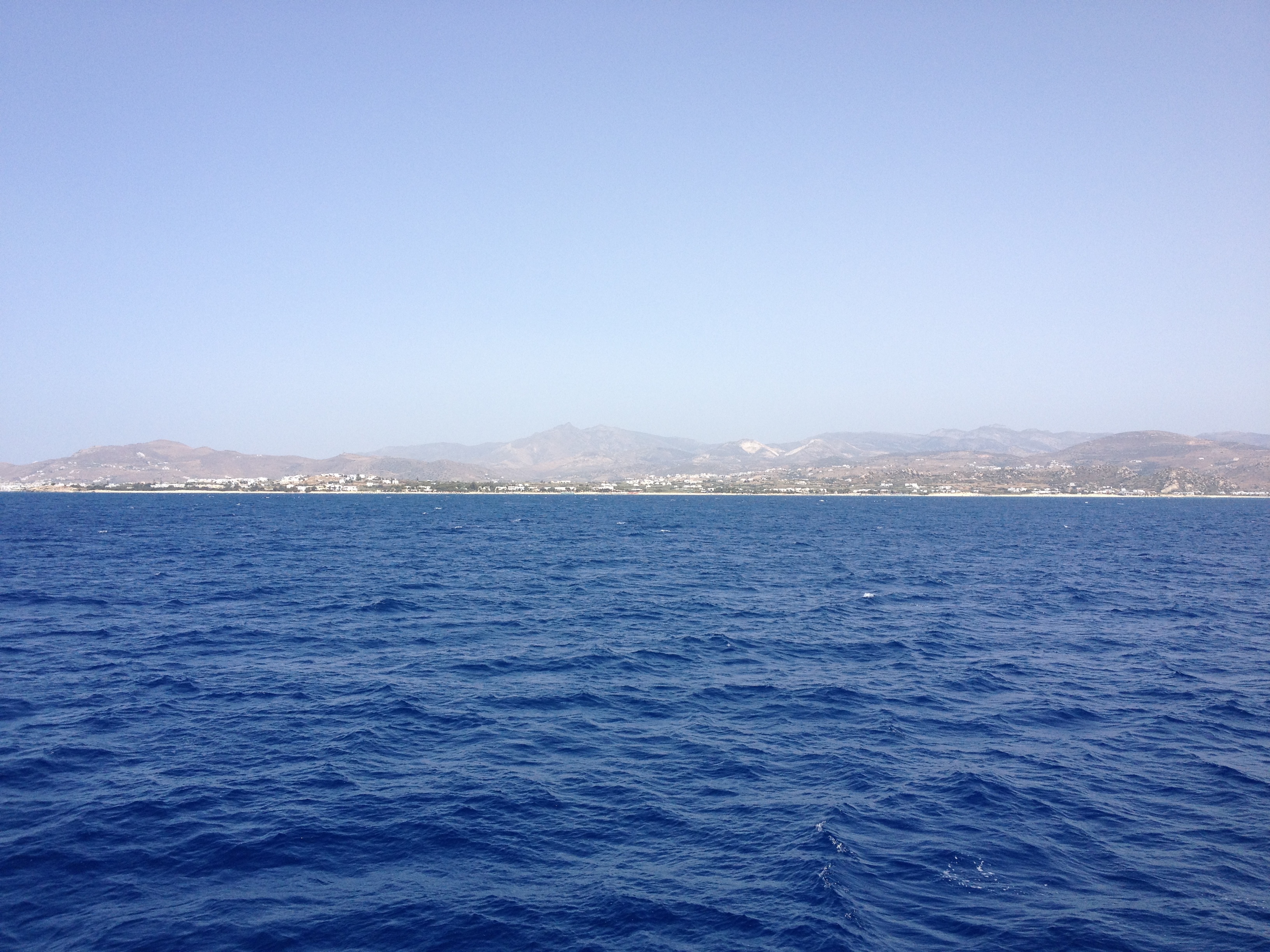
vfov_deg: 40.7
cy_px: 476
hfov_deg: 52.6
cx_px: 635
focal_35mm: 35
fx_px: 1284
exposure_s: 1/1534
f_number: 2.4
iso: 50
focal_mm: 4.28
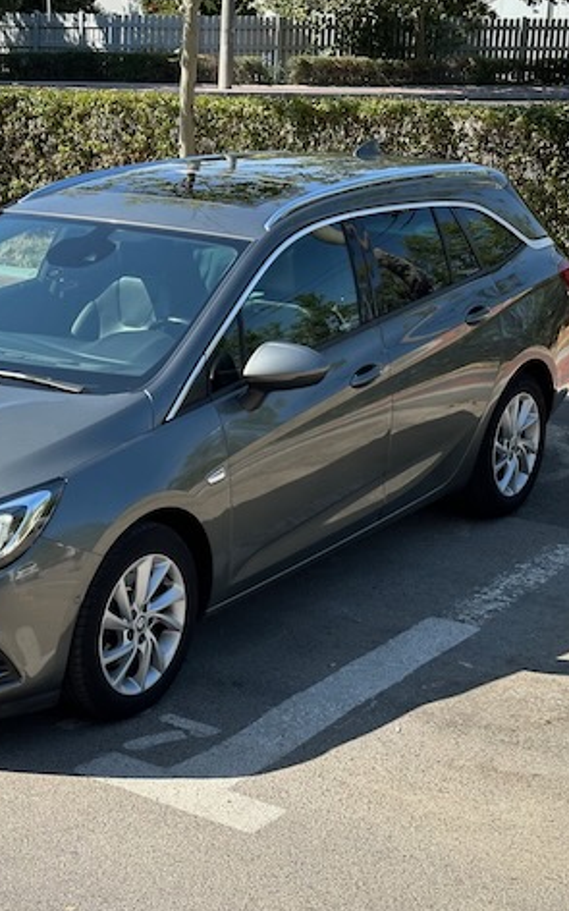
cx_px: 95
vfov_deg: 29.8
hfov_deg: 18.7
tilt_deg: -12.7
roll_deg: -1.8
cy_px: 456
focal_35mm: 69
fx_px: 1712
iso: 64
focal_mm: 6.86
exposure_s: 1/1848
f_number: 1.78
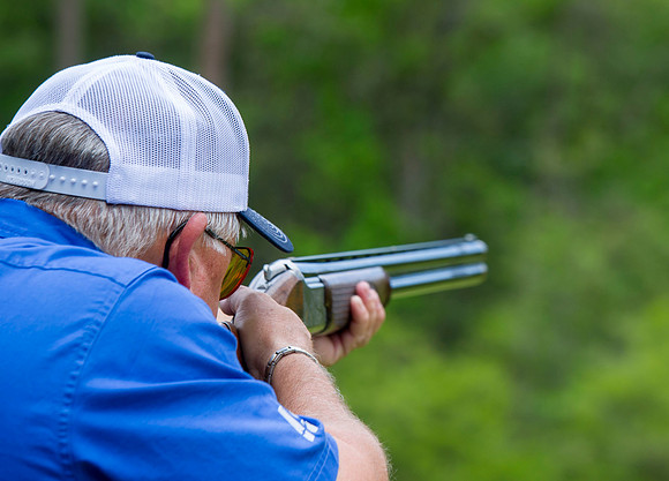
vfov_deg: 6.4
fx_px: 4274
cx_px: 462
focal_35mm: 224
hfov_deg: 8.9
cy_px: 206
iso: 200
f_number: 5.6
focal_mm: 165
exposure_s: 1/250
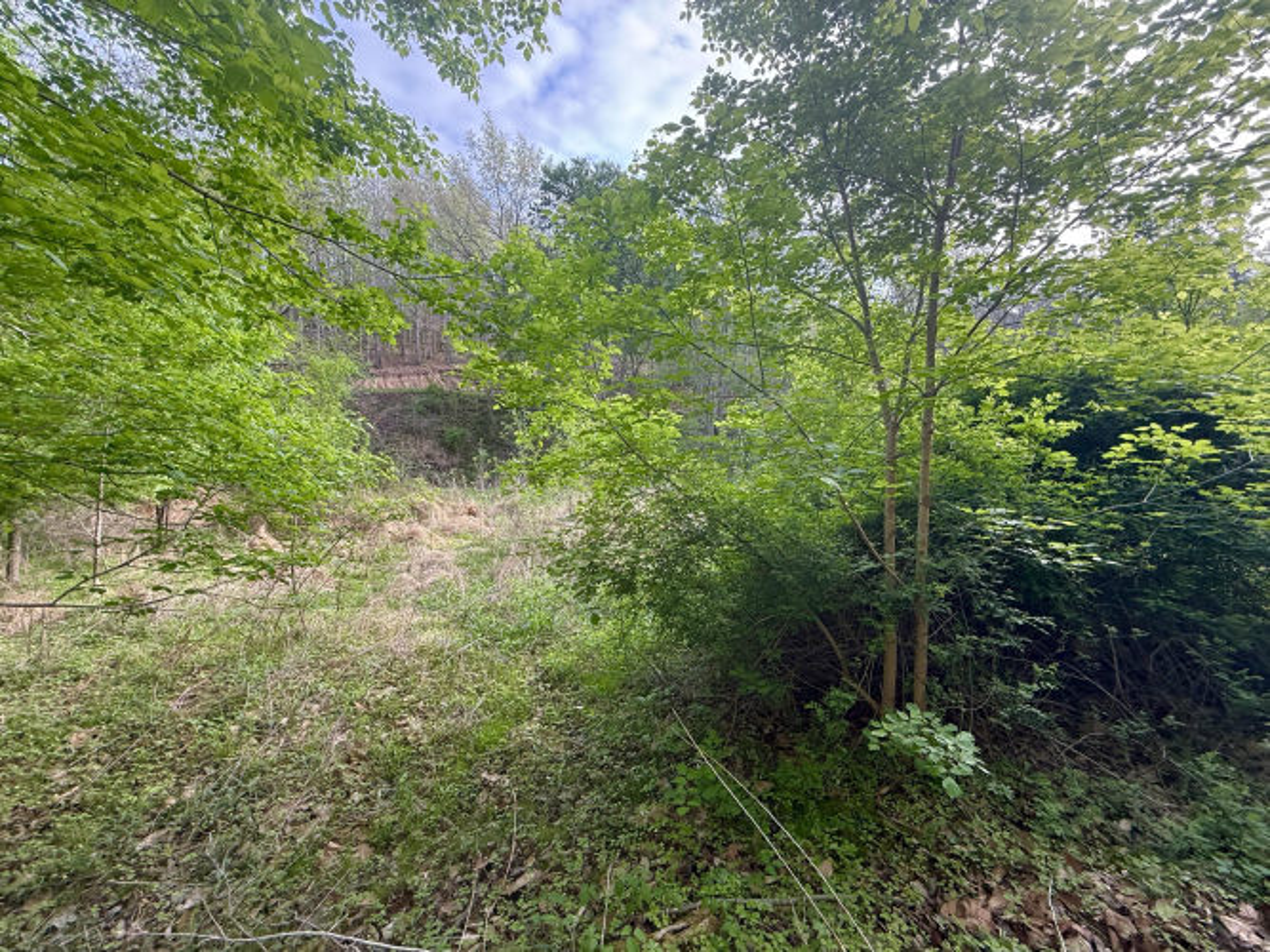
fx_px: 514
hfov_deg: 102.1
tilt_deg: -1.1
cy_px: 476
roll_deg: -2.8
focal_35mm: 14
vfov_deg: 85.7
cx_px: 635
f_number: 2.2
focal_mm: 2.22
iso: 50
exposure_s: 1/158
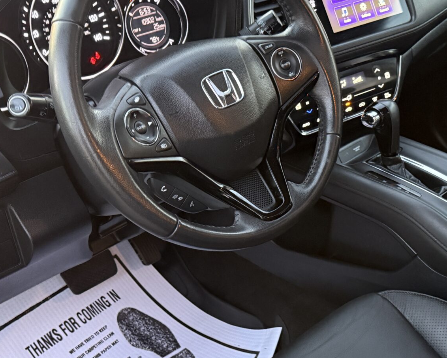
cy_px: 239
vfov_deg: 28.4
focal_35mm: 53
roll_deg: -0.7
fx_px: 701
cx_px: 368
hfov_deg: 34.1
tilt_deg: -33.6
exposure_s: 1/40
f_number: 1.78
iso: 1000
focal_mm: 6.76
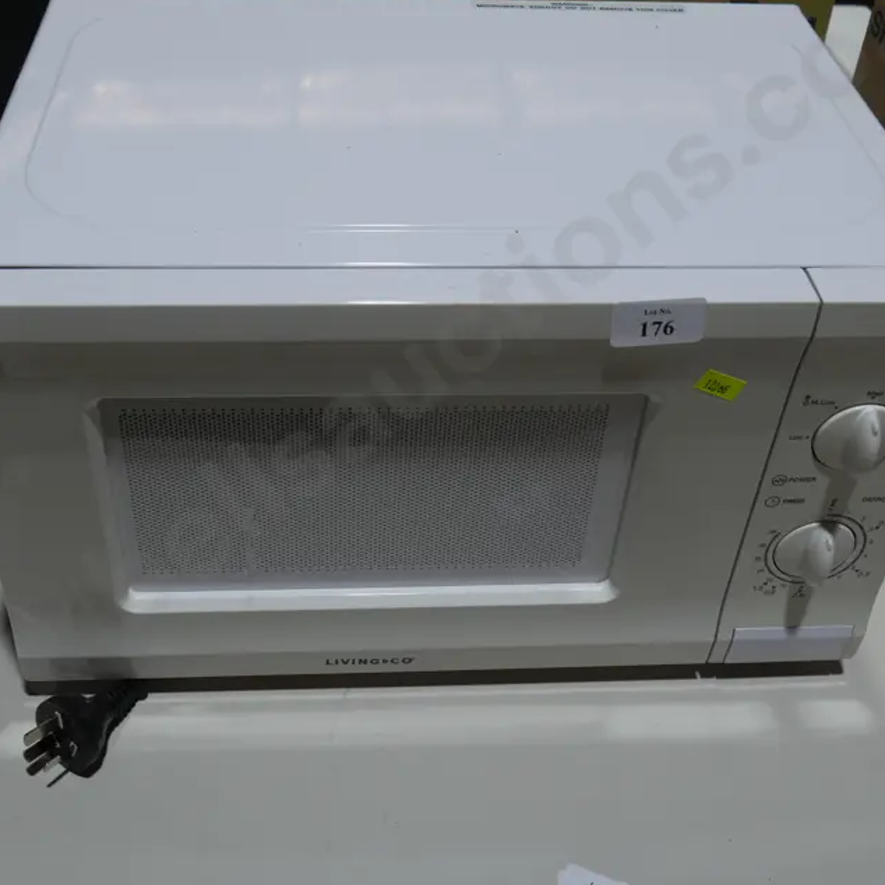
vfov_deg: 41.7
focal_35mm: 40
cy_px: 375
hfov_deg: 41.8
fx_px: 1157
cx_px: 420
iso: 200
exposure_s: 1/200
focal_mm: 14
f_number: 4.5
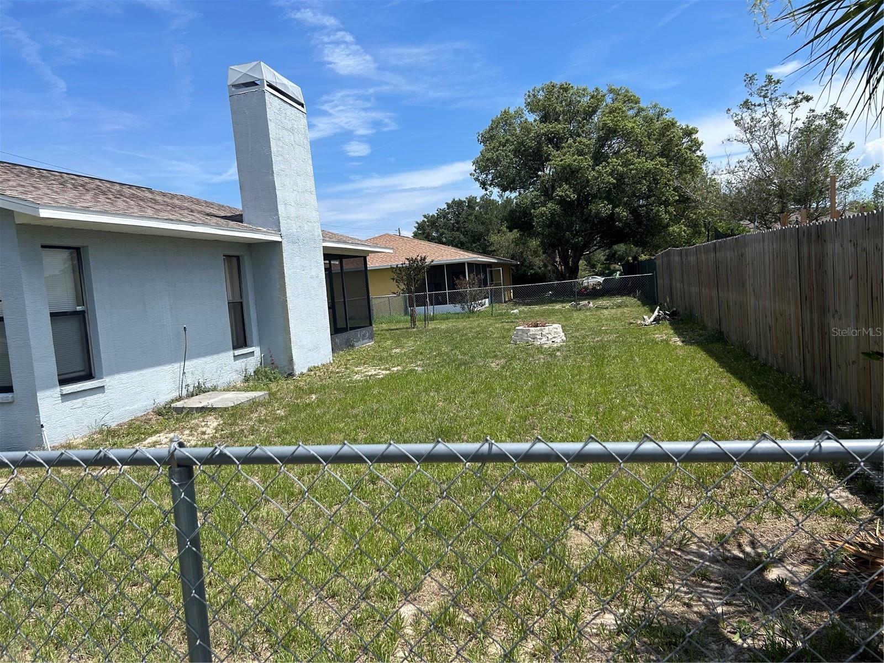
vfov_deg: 53.1
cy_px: 332
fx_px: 664
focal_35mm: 26
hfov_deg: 67.3
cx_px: 442
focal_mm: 5.7
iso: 50
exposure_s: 1/4444
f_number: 1.5
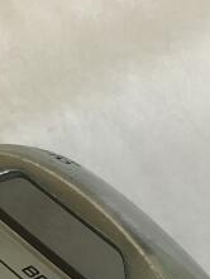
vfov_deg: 18.2
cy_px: 355
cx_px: 58
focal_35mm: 101
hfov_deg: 14.6
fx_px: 816
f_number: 2.4
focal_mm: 3.3
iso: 40
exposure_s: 1/33
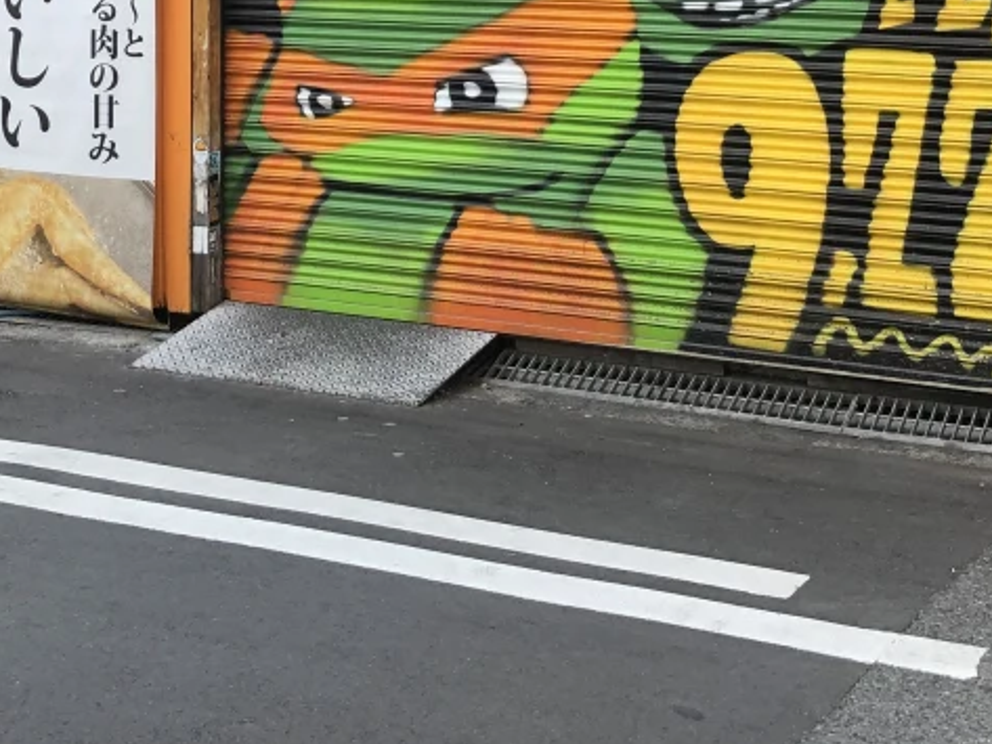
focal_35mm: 71
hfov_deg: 27.4
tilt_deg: -0.8
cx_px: 417
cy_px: -59
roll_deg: +2.0
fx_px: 2035
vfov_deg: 19.9
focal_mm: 4
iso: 32
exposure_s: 1/120
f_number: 1.8
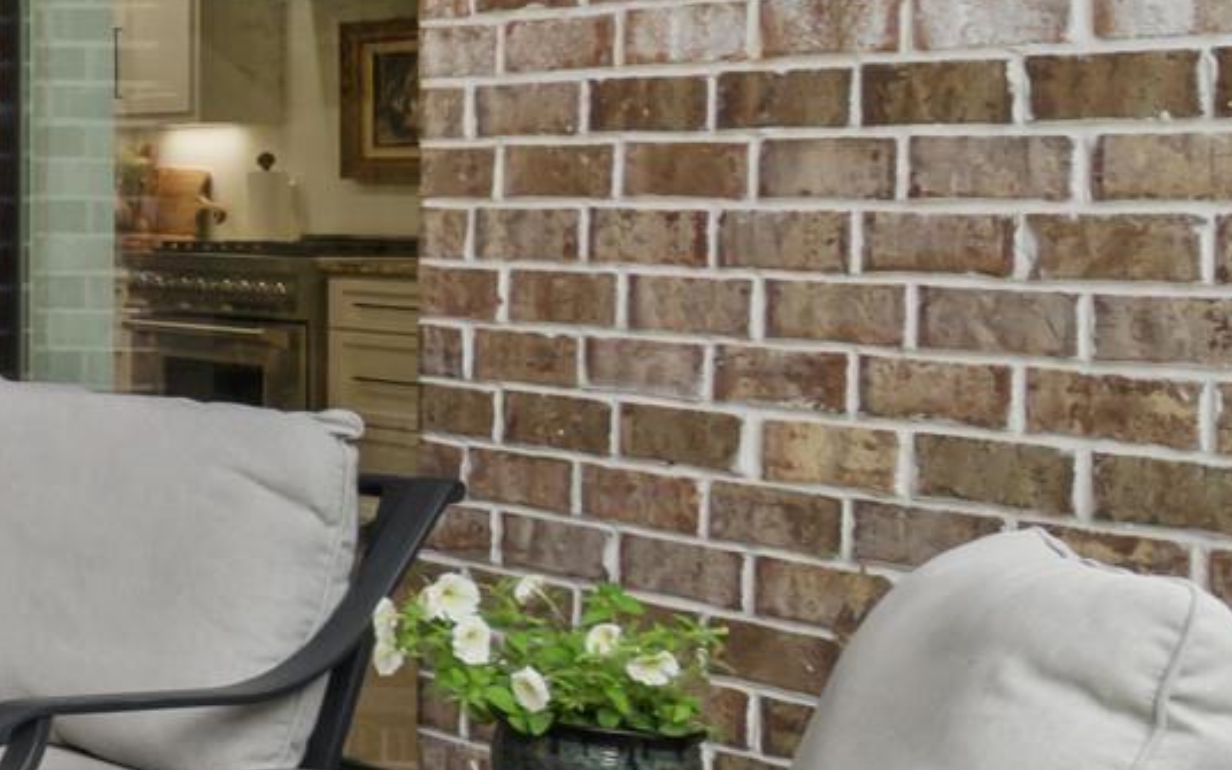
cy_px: 211
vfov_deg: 16.6
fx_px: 2632
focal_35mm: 78
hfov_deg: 16.0
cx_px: -1565
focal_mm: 11
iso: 250
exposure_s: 1/4
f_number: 9
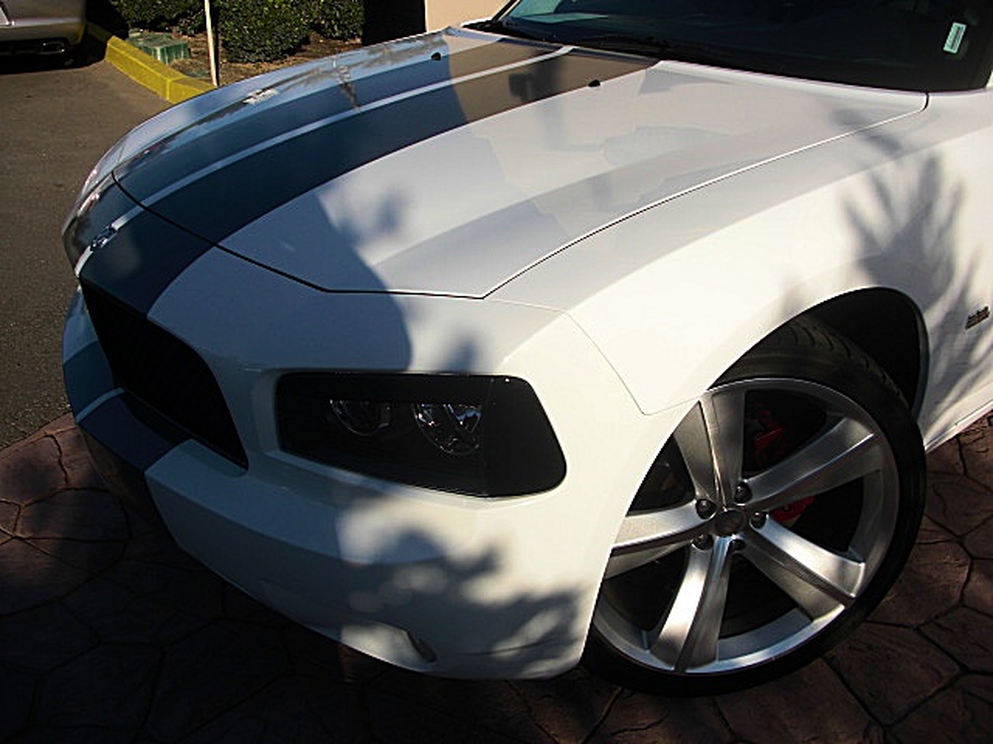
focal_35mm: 36
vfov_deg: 39.7
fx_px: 1033
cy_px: 372
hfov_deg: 51.4
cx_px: 496
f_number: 7.9
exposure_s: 1/200
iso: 50
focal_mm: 6.3
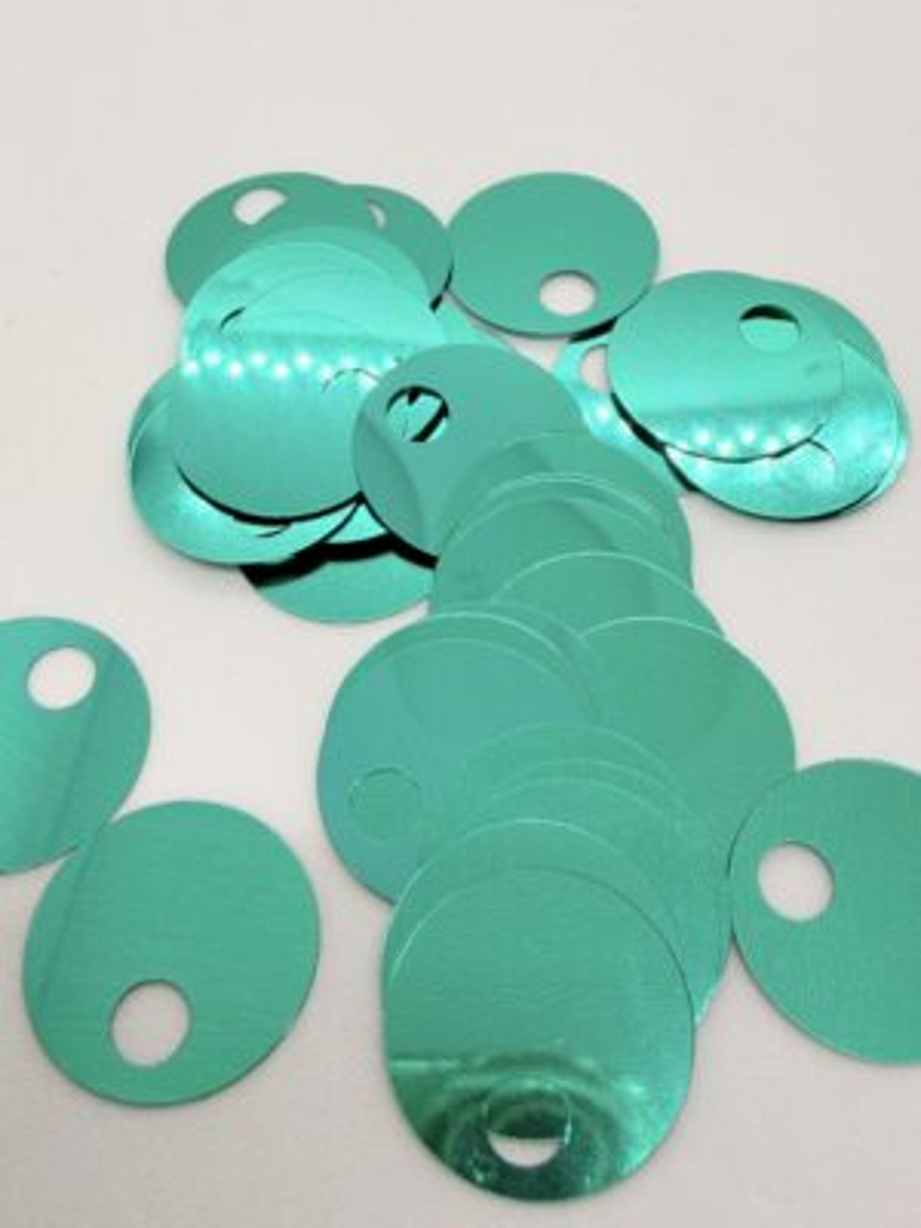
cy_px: 614
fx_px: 922
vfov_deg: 67.3
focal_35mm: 26
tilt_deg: -58.1
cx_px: 460
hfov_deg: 53.1
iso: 40
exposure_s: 1/121
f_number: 2.2
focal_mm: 2.22
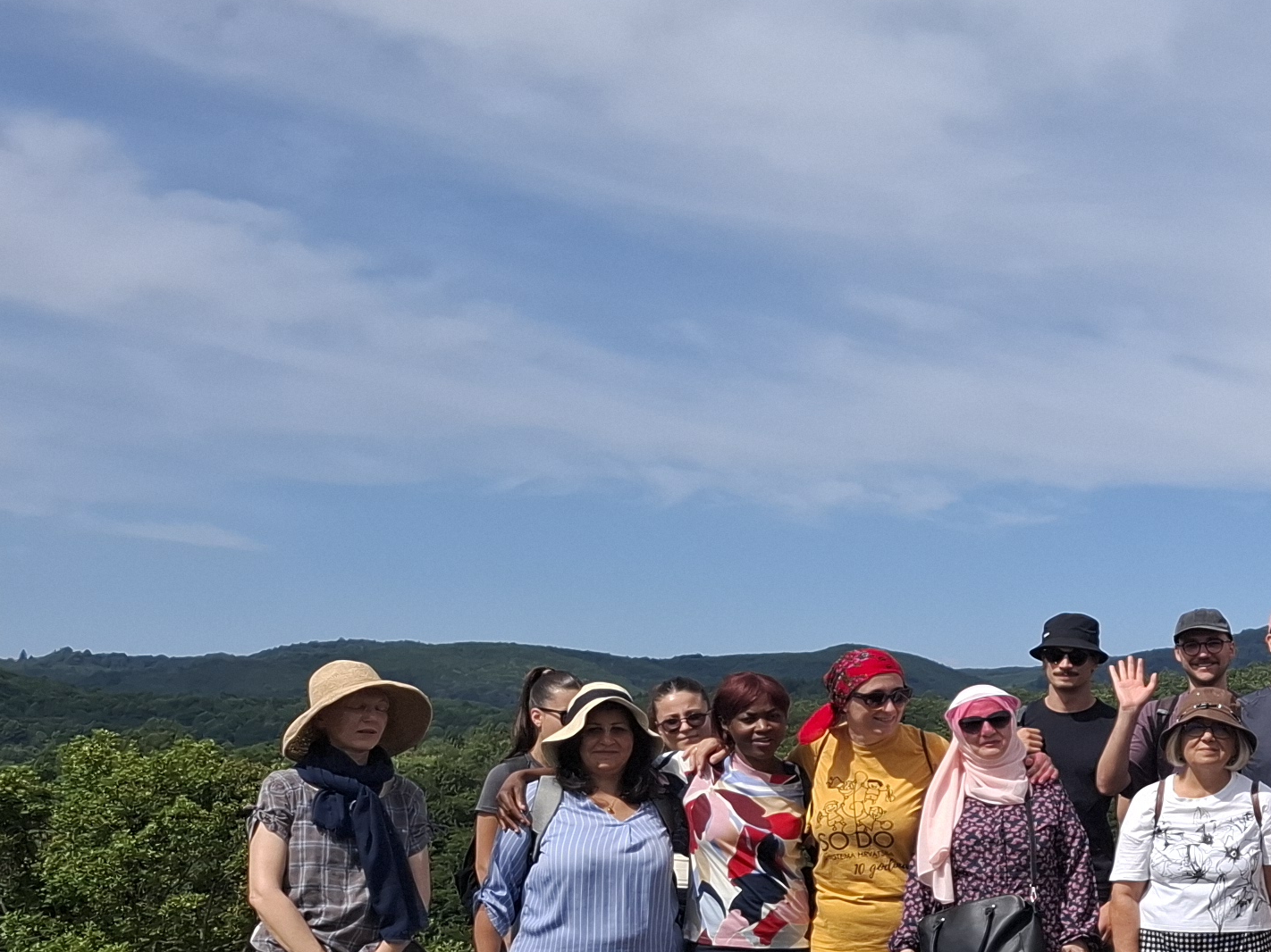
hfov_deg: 24.3
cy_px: 697
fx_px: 2423
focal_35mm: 66
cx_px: 1805
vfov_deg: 22.1
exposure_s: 1/2392
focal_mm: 5.54
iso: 50
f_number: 1.8
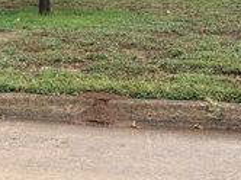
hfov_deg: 13.2
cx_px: -64
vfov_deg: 9.9
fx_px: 1008
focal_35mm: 145
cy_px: -81
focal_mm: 6.76
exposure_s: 1/778
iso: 100
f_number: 1.78
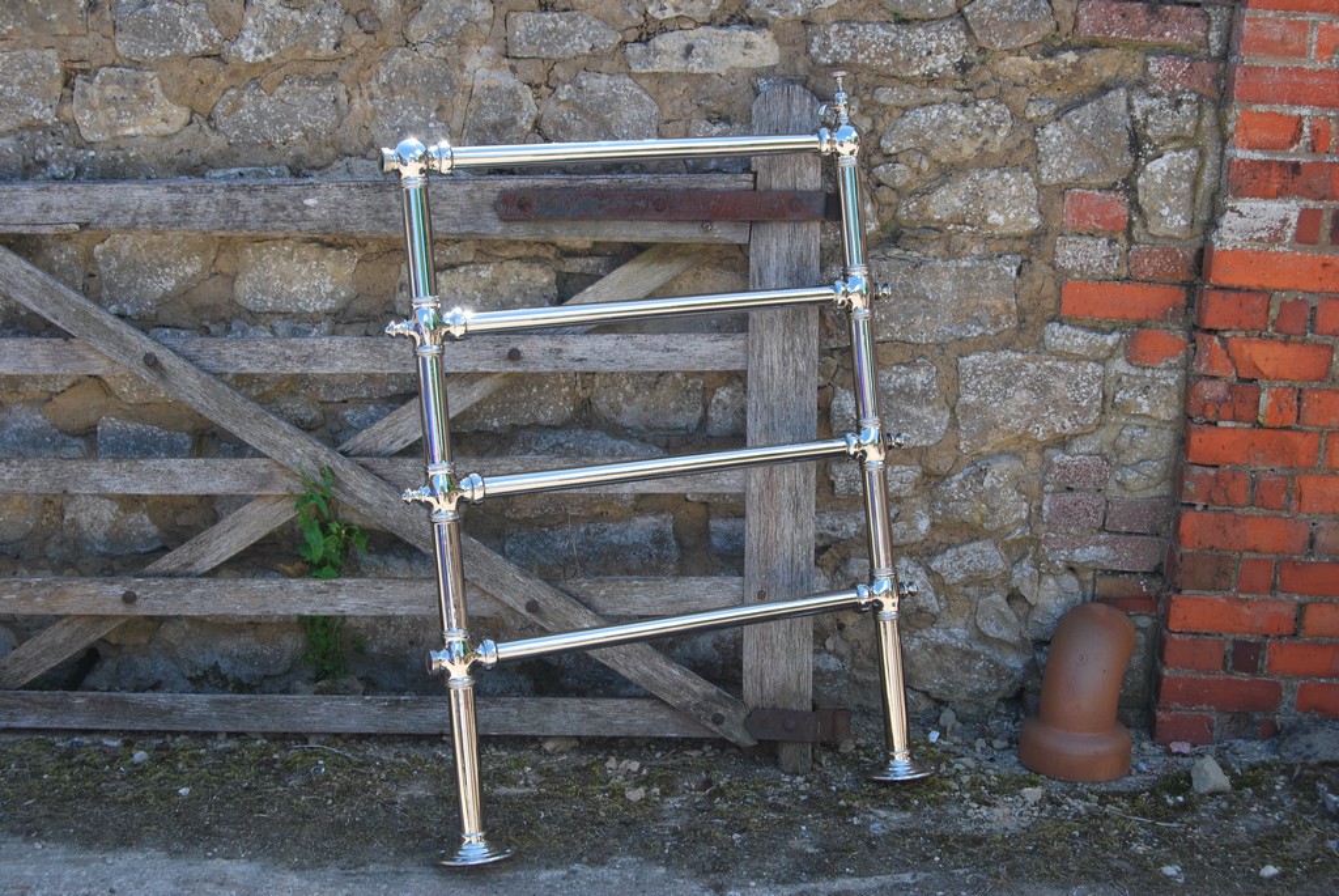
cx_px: 670
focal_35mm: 52
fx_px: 1955
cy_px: 448
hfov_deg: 37.8
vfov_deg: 25.8
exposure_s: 1/60
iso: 100
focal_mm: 35
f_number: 8
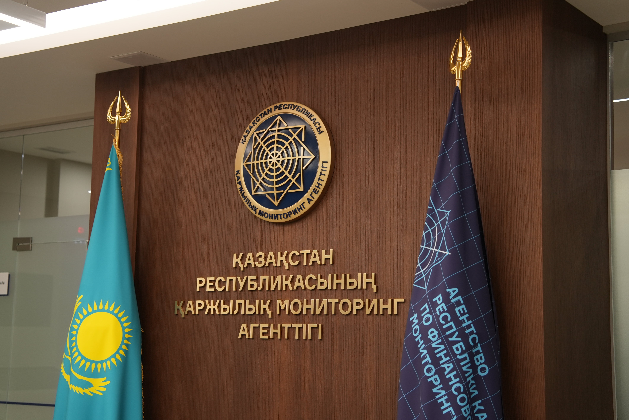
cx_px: 314
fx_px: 1031
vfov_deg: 23.0
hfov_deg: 33.9
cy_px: 210
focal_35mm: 59
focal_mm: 59
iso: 400
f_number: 2.8
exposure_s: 1/160
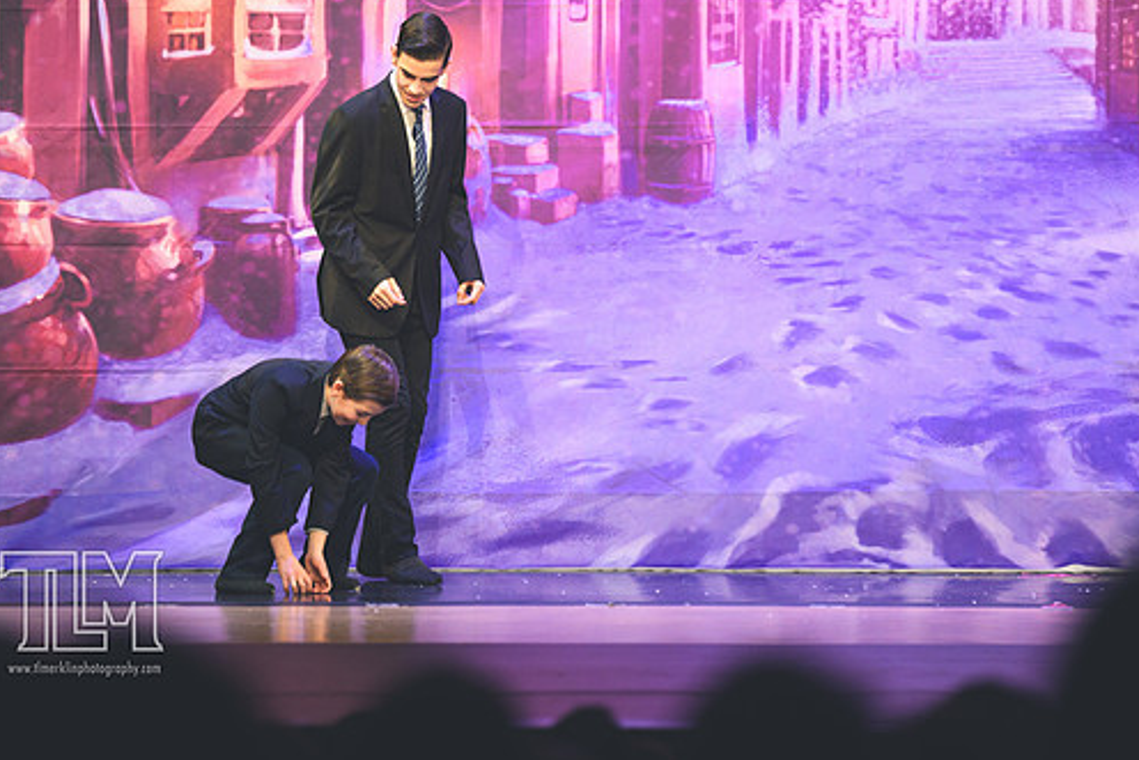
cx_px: 475
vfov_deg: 4.6
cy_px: 211
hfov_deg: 6.9
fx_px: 9494
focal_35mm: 300
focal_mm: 200
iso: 1100
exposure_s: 1/400
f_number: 2.8
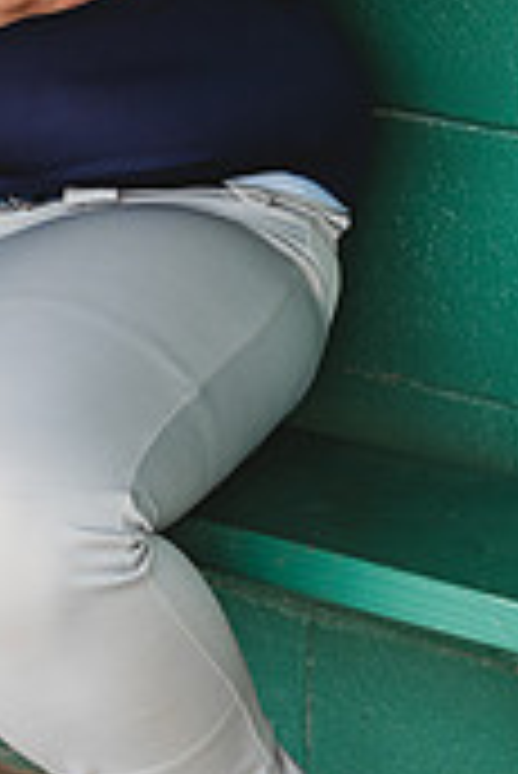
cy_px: 162
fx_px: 4782
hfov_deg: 6.2
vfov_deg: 9.2
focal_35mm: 222
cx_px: -14
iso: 100
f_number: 2.8
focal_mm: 85
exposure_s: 1/80
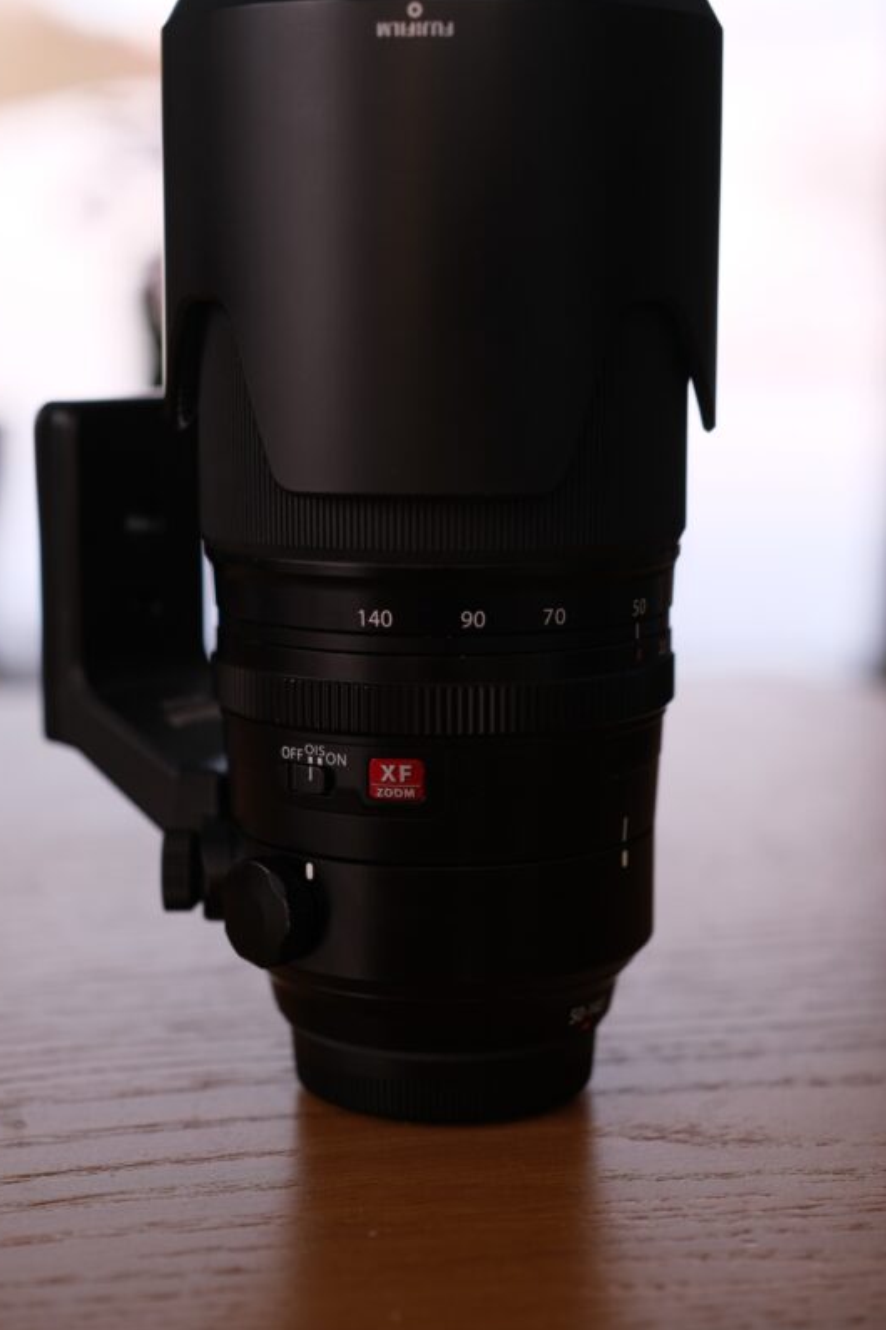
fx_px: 2143
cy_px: 594
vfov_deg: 34.5
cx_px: 384
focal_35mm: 58
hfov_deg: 23.3
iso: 320
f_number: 2.8
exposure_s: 1/250
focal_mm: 33
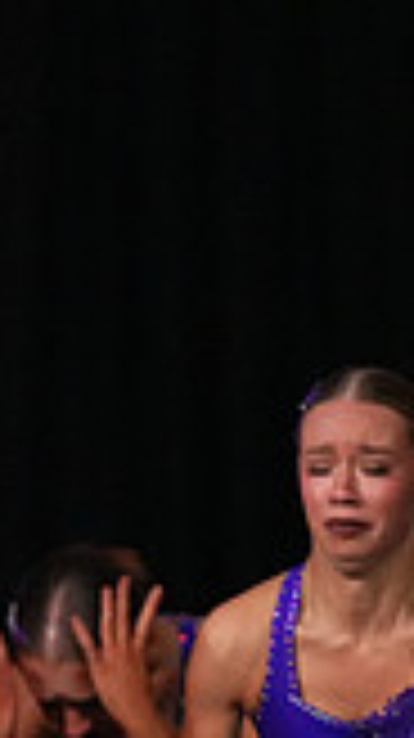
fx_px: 21785
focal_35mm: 1114
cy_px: 727
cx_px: -837
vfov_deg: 1.9
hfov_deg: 1.1
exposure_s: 1/1250
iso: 16000
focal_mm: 300
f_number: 3.5
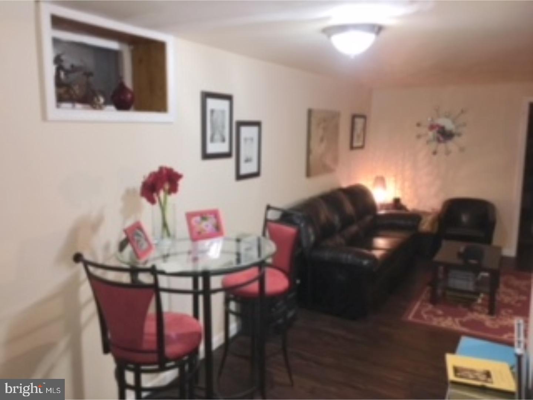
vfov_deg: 48.2
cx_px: 266
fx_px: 447
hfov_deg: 61.7
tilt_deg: -9.1
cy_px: 200
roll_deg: -1.3
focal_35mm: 29
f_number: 2.2
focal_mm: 4.15
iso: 125
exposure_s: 1/24
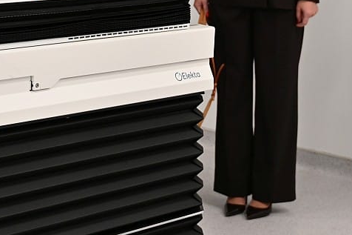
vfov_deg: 11.8
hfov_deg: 17.9
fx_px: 1104
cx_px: 67
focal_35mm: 113
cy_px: -67
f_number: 2.8
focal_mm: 28
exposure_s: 1/125
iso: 450
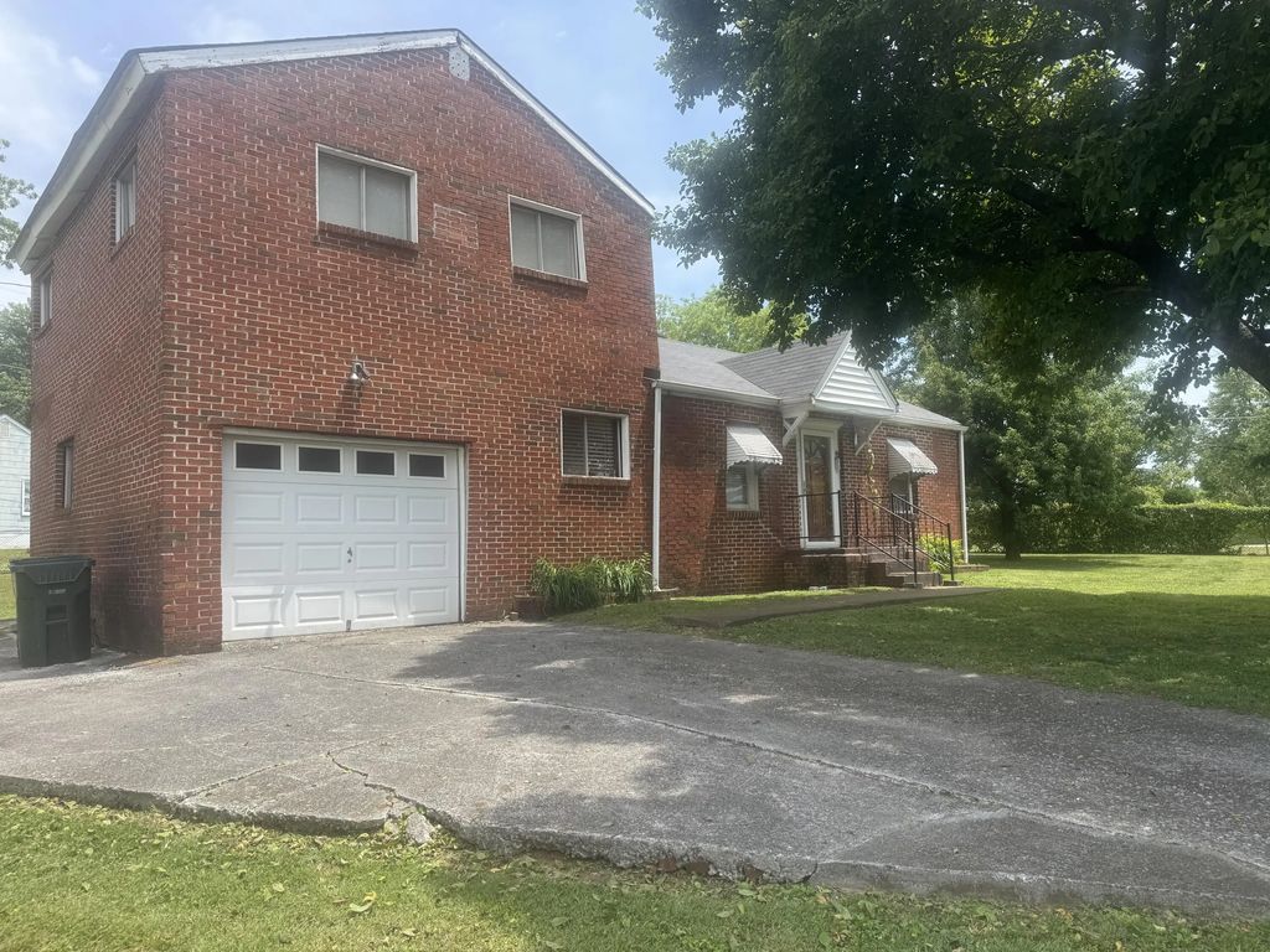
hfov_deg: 71.6
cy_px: 476
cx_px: 635
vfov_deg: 56.8
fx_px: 881
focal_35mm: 24
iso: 80
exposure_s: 1/2105
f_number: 1.78
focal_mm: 6.76
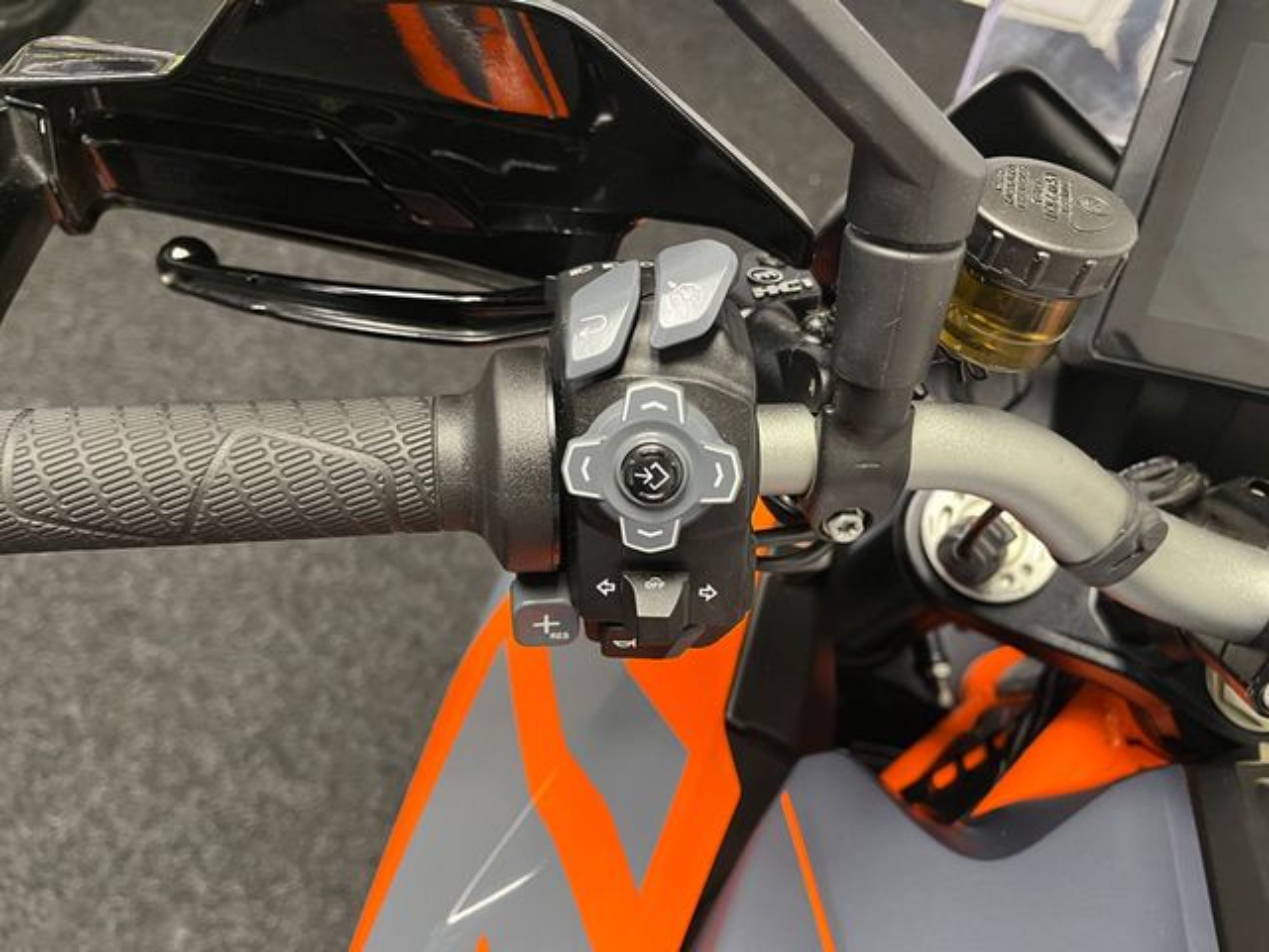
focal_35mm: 26
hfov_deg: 67.3
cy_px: 476
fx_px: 953
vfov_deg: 53.1
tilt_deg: -50.9
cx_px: 634
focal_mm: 5.1
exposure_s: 1/50
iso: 500
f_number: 1.6
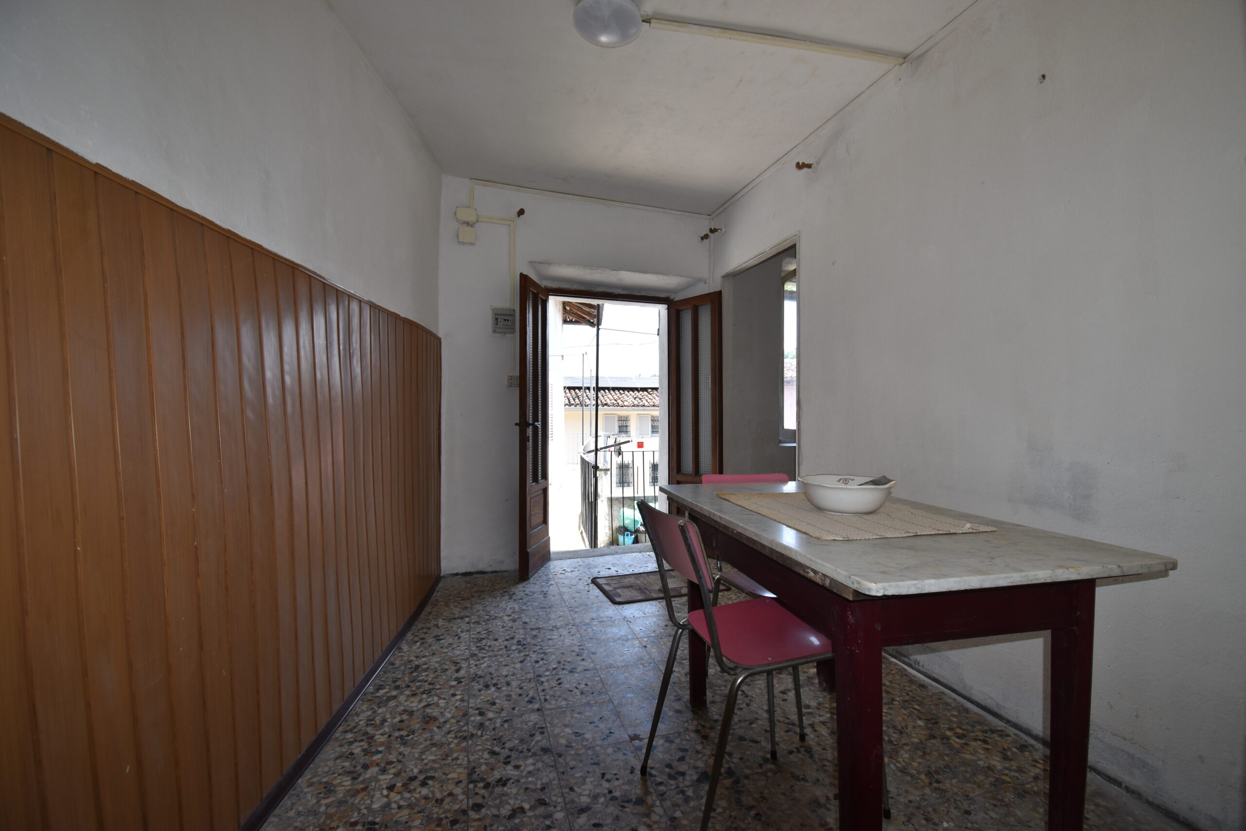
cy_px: 416
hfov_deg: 100.4
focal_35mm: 15
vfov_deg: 77.3
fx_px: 519
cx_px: 623
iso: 200
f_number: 5.6
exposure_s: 1/125
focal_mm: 10
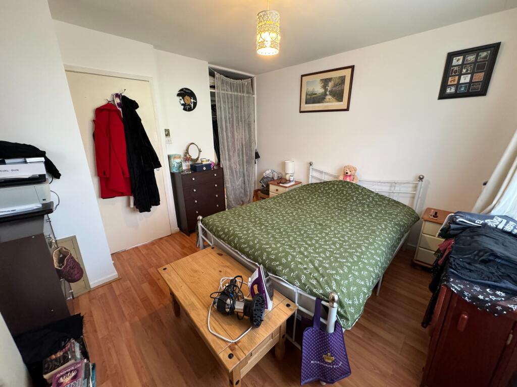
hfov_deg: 102.1
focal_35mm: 14
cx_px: 258
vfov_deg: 85.7
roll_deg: +0.1
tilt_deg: -16.4
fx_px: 209
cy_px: 194
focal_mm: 2.22
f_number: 2.2
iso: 320
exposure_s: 1/50
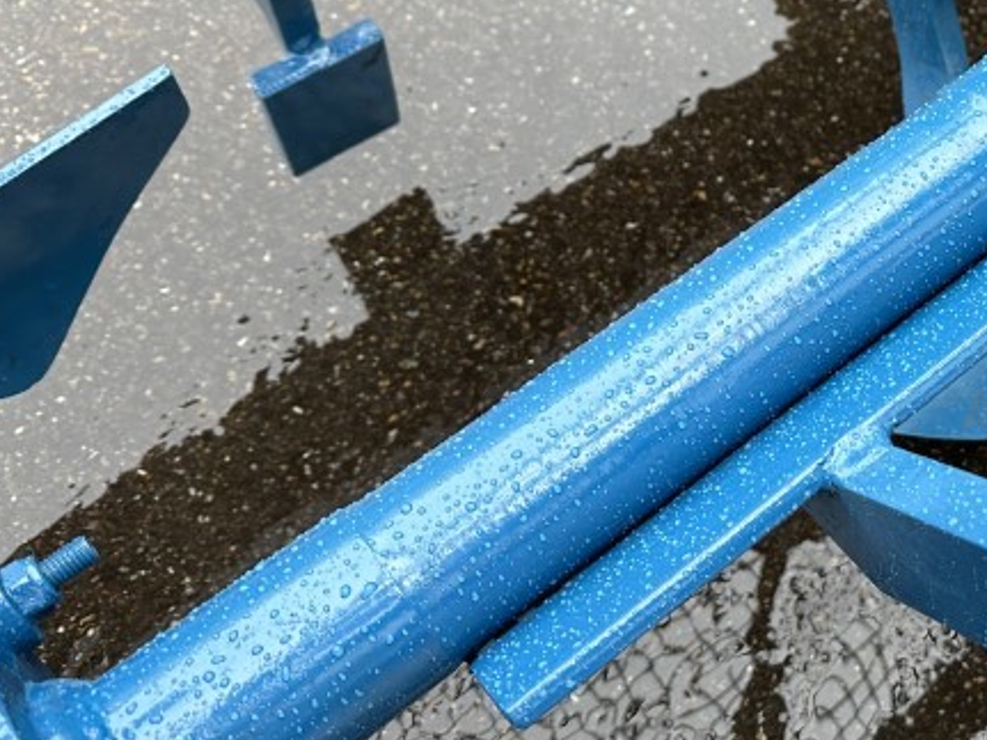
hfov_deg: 30.8
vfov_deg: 25.2
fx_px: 1625
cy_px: 133
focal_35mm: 57
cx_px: 1033
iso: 80
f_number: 1.78
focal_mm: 6.86
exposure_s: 1/121
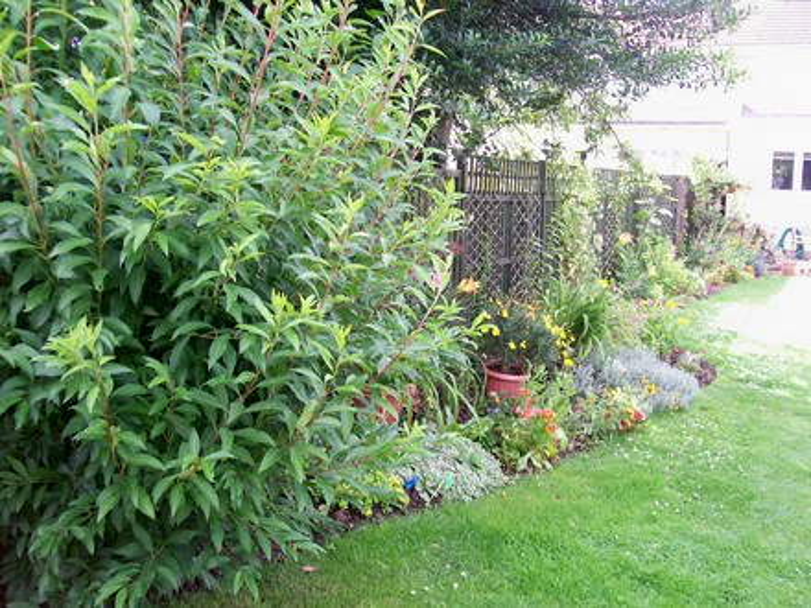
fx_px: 843
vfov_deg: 39.7
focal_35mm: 36
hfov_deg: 51.4
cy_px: 304
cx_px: 406
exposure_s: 1/104
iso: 80
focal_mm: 6
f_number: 2.7
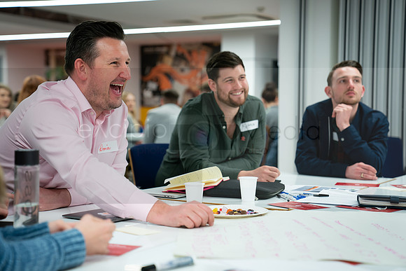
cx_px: 198
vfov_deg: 22.1
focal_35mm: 61
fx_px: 692
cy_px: 132
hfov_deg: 32.7
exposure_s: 1/60
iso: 640
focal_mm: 60
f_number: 2.8
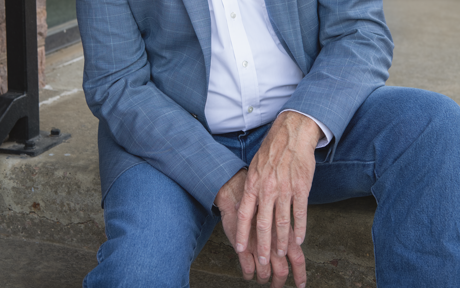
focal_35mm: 77
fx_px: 965
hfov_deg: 26.8
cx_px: 230
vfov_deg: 16.5
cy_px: -20
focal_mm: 50
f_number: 5.6
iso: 320
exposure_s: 1/160
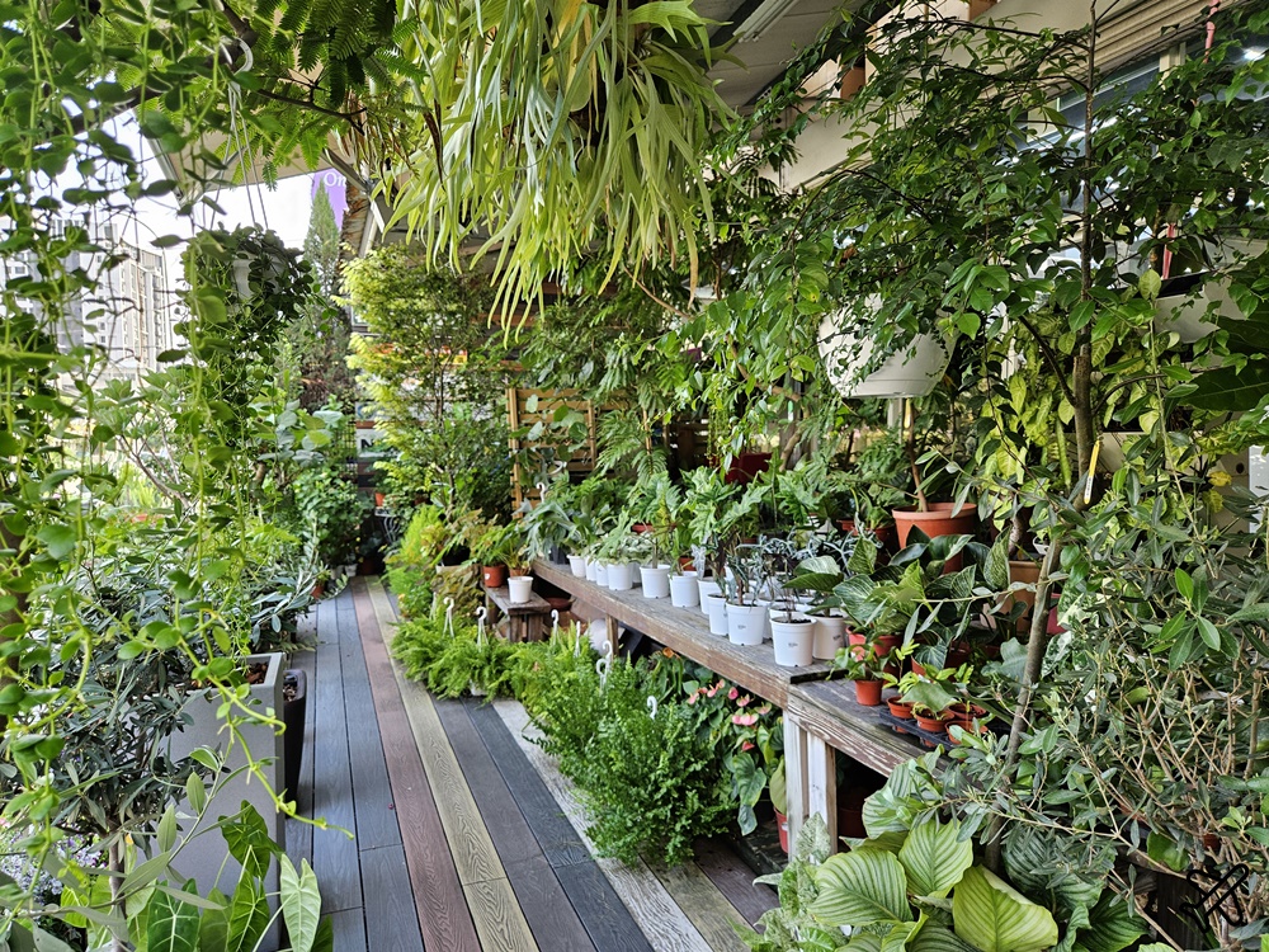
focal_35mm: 23
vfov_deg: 58.9
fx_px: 843
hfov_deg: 73.9
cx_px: 634
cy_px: 476
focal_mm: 5.4
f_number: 1.8
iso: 125
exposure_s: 1/180
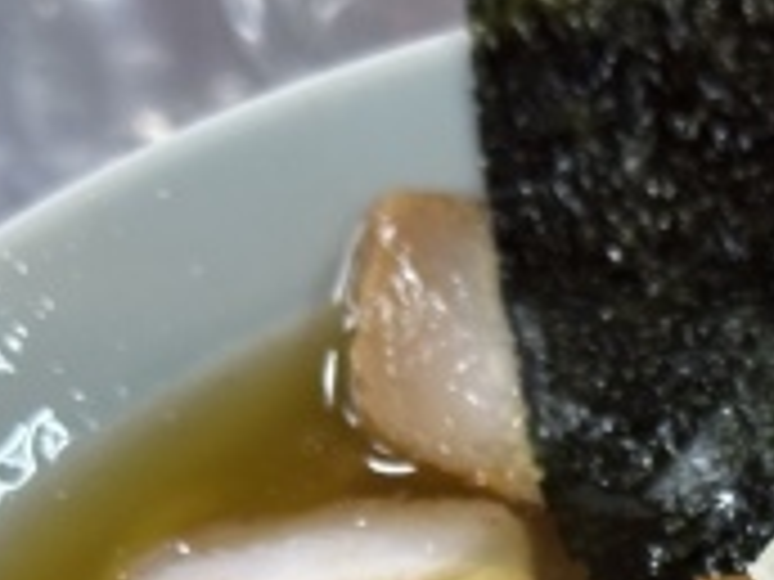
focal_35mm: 179
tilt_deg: -48.2
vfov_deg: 8.0
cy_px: 998
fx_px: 4002
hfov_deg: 10.8
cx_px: 945
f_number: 1.78
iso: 50
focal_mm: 6.86
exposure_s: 1/50
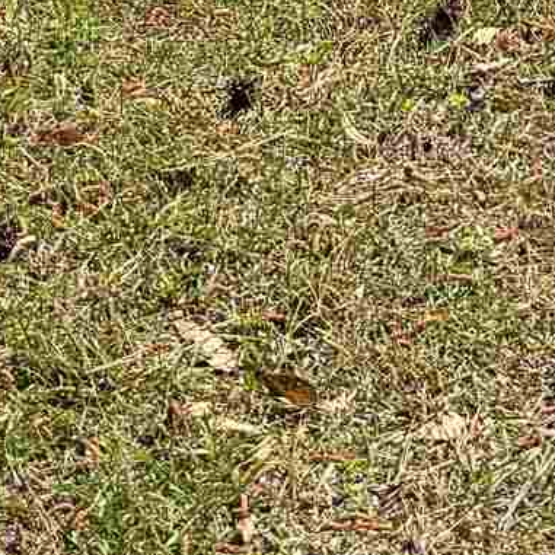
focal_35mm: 171
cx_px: 425
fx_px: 3102
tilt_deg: -4.8
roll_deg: -0.9
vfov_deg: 8.7
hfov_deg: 10.2
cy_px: -1031
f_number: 1.78
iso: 100
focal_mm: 6.76
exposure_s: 1/3425
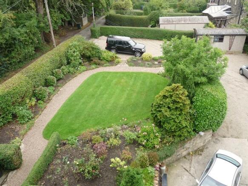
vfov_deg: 51.3
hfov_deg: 65.3
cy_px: 93
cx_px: 124
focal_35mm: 27
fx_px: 193
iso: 100
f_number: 2.8
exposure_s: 1/80
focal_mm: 4.8
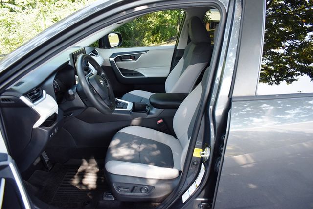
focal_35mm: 27
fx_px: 235
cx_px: 156
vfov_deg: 48.0
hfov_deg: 67.4
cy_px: 104
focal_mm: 18
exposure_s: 1/250
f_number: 3.5
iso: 500
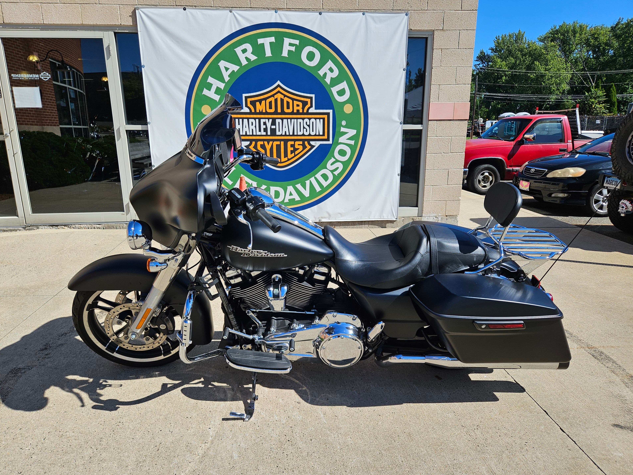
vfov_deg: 56.8
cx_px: 310
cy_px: 241
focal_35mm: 24
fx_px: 439
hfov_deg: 71.6
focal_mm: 5.4
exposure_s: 1/1546
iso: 25
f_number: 1.8
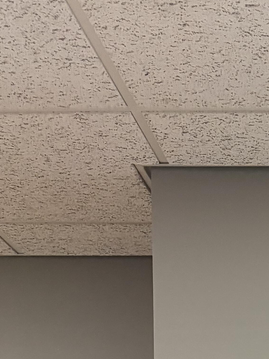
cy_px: 673
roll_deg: -0.4
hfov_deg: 14.0
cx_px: 428
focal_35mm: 98
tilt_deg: -1.4
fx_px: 1015
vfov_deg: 16.3
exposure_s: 1/60
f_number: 1.6
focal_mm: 5.96
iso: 250
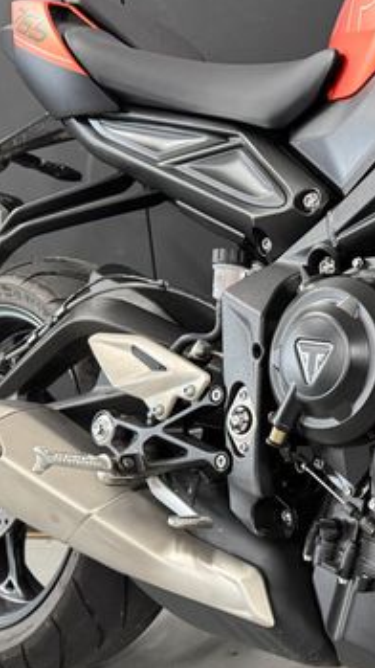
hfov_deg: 22.3
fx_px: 850
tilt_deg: -10.9
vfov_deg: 42.8
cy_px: 385
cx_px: 488
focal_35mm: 48
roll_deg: +2.6
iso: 320
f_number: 1.78
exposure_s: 1/50
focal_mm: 6.76
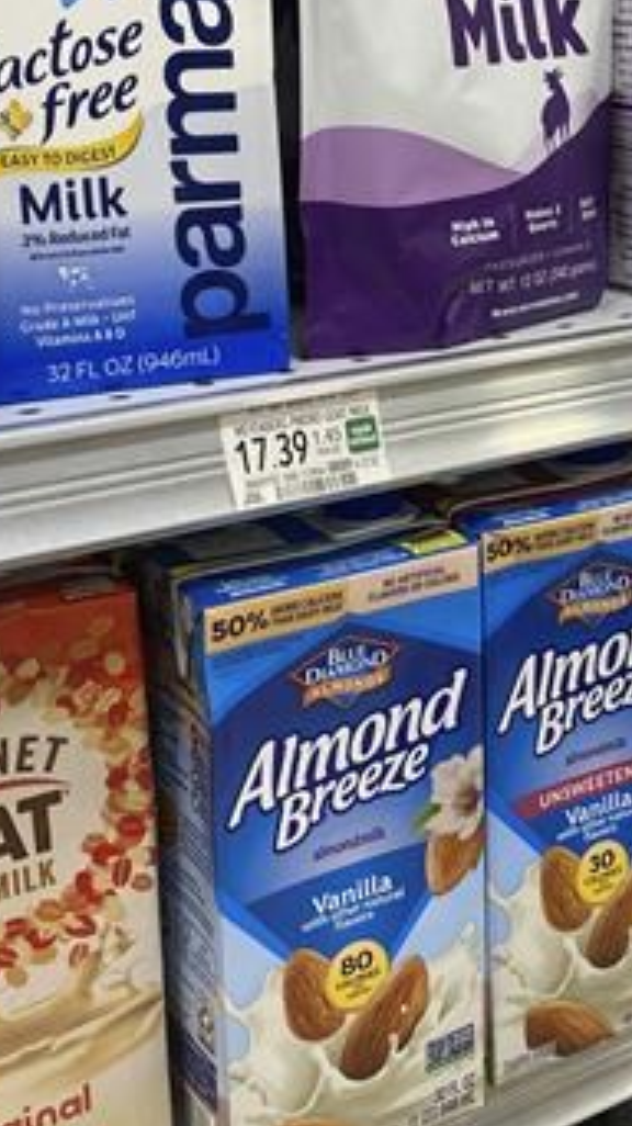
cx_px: 599
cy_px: 356
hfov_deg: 20.2
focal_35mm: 58
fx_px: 1731
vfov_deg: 35.6
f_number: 1.8
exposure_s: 1/60
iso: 50
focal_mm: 3.99
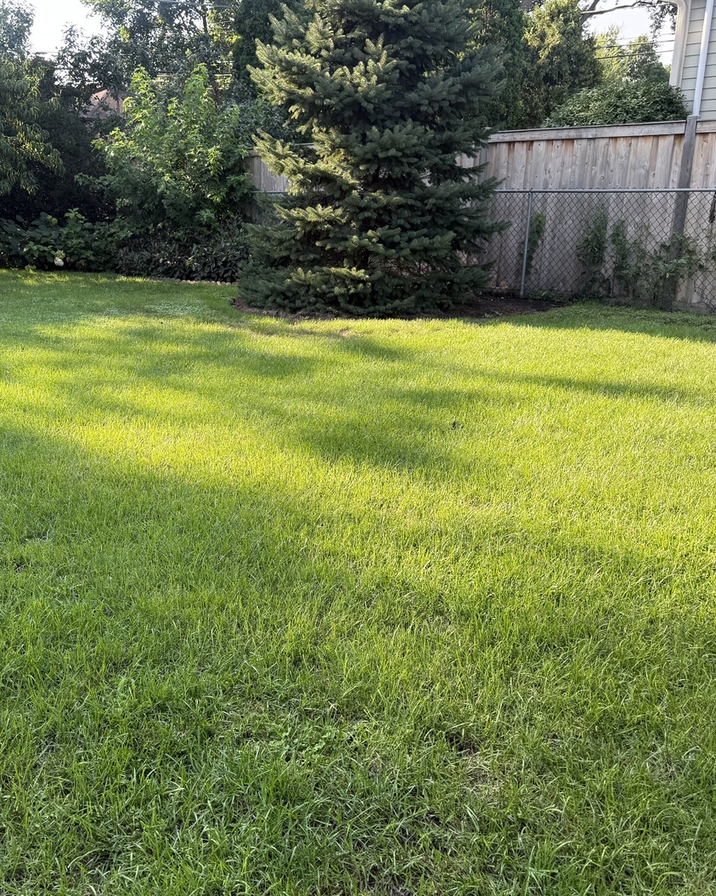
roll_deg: +0.0
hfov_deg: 45.0
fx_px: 848
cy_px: 438
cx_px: 233
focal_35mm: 32
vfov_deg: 55.7
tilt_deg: -15.9
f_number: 1.78
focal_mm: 6.76
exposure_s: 1/514
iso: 80
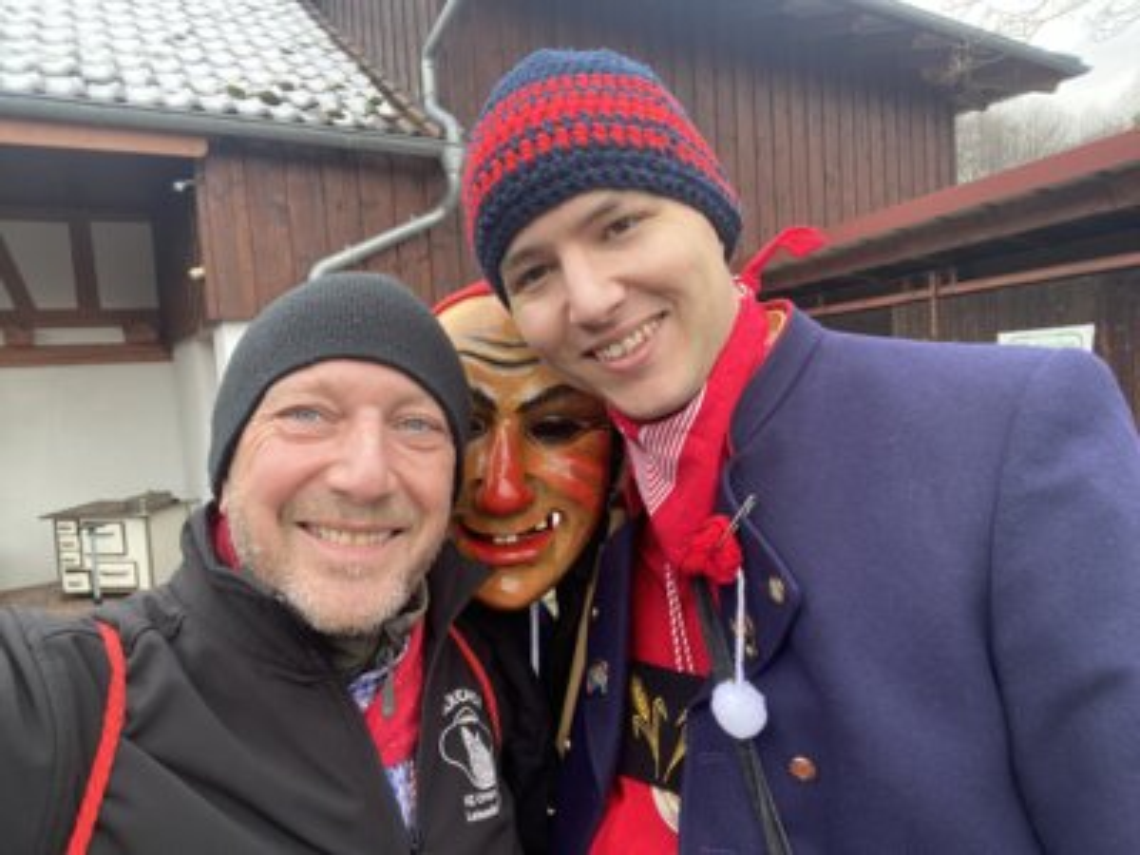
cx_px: 570
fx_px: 757
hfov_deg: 73.9
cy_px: 428
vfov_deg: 58.9
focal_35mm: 23
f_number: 2.2
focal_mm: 2.71
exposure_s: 1/122
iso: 80
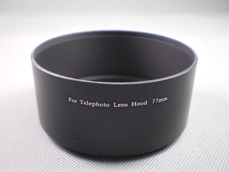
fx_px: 251
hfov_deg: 49.0
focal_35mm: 38
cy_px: 86
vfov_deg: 37.7
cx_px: 114
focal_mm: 6.3
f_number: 3.1
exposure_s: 1/30
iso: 100
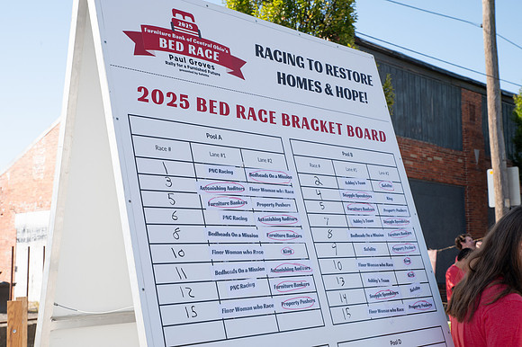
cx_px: 249
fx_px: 738
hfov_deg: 38.9
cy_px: 178
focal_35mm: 51
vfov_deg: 26.5
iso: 250
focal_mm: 48
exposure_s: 1/200
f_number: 10
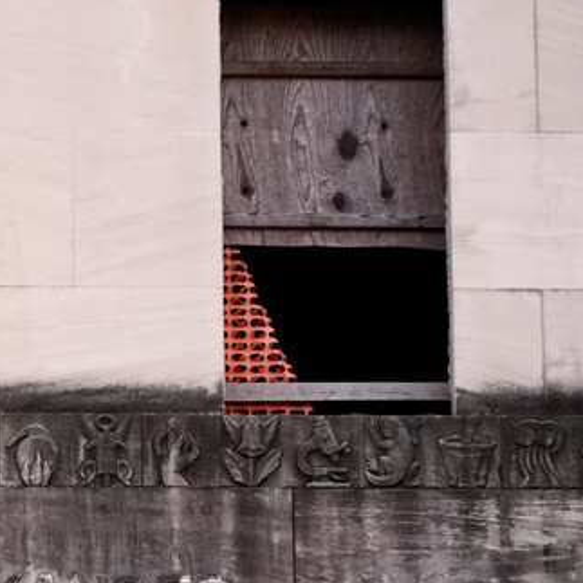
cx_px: -208
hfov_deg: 4.0
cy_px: 453
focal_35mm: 434
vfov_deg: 4.0
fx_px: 8270
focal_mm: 161
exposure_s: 1/12800
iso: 1600
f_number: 2.8
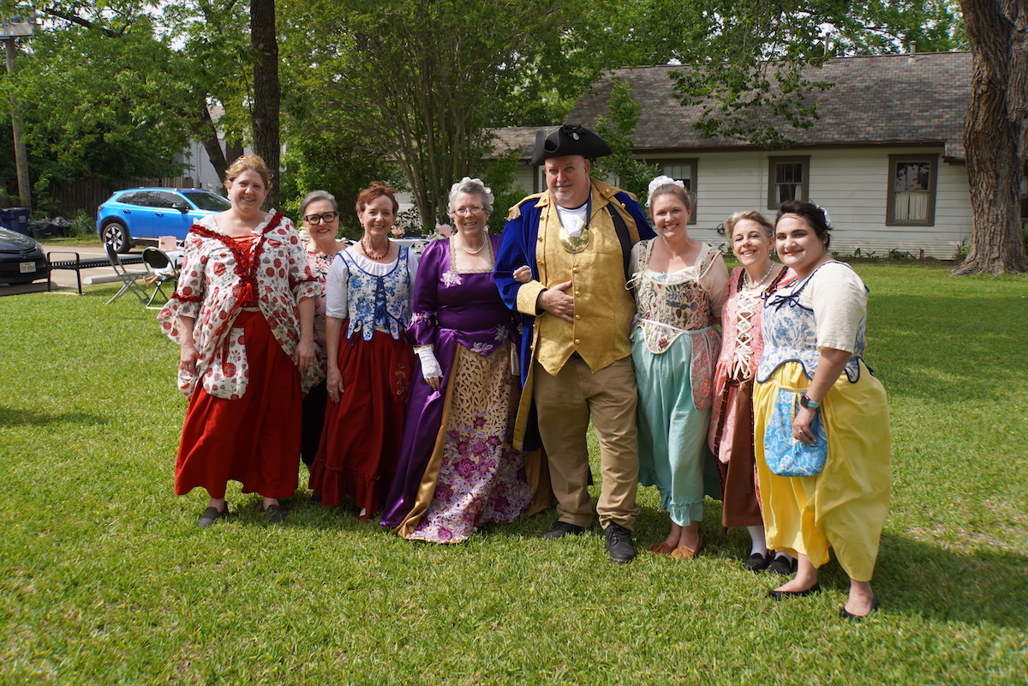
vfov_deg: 40.0
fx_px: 942
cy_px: 343
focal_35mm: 33
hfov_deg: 57.2
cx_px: 514
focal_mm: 22
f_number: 4.5
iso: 100
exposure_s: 1/400
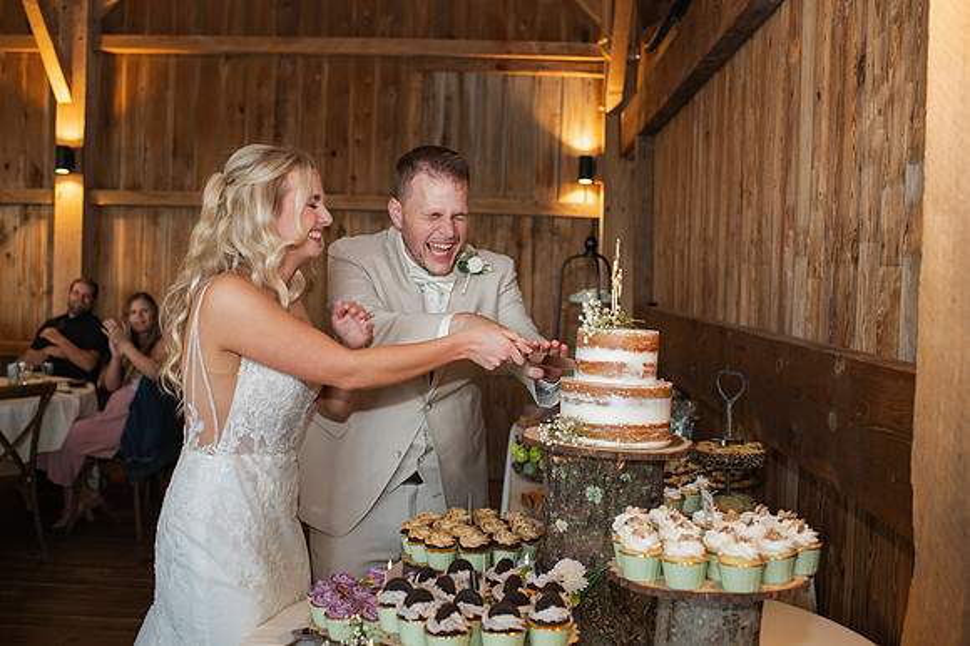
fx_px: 1031
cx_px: 485
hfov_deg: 50.4
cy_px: 308
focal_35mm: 38
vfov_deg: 34.8
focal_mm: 35
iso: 1000
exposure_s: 1/200
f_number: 3.2
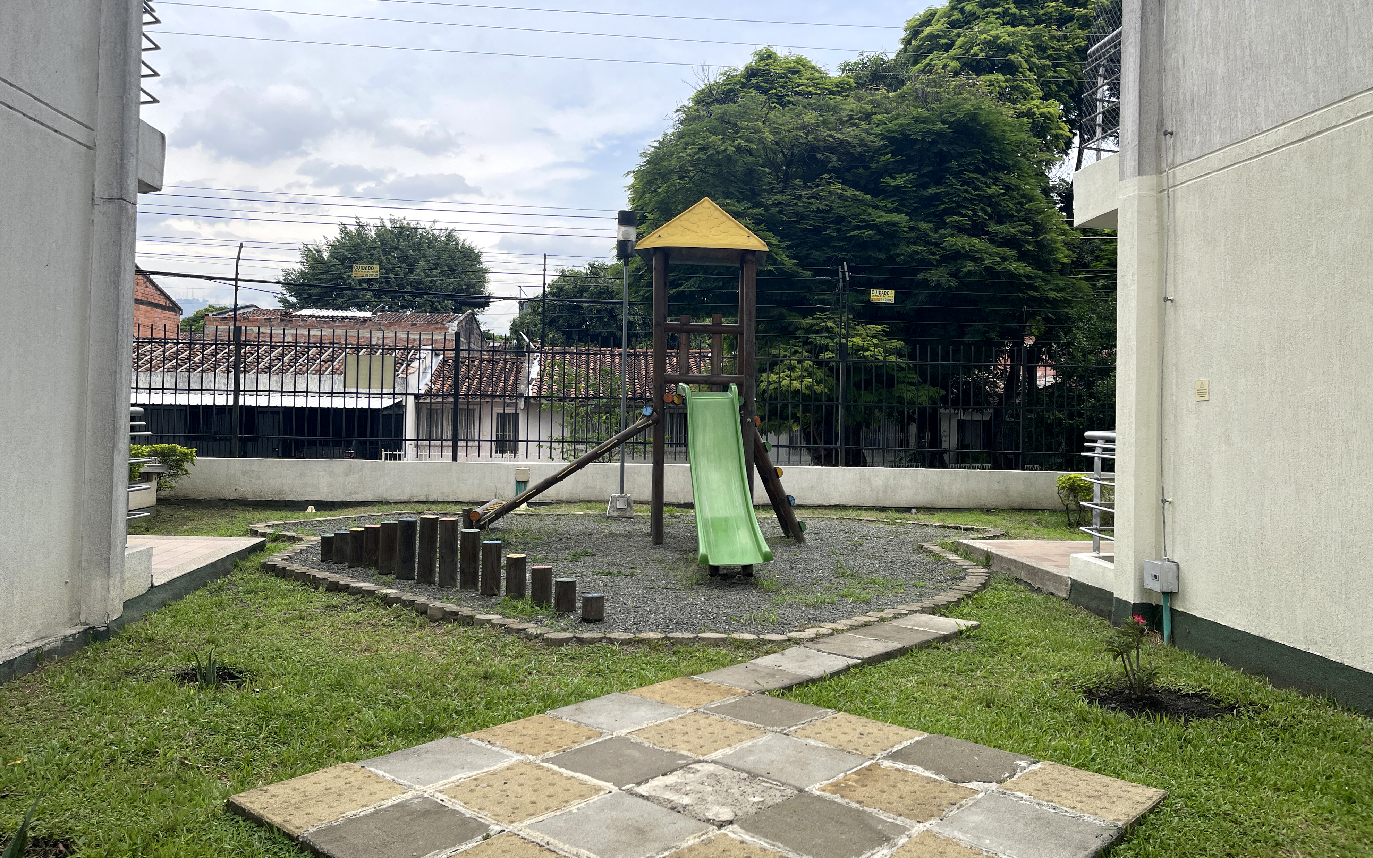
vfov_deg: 45.9
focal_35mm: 27
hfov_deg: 68.4
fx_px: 1010
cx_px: 678
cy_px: 381
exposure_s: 1/2717
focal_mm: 5.1
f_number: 1.6
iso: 32
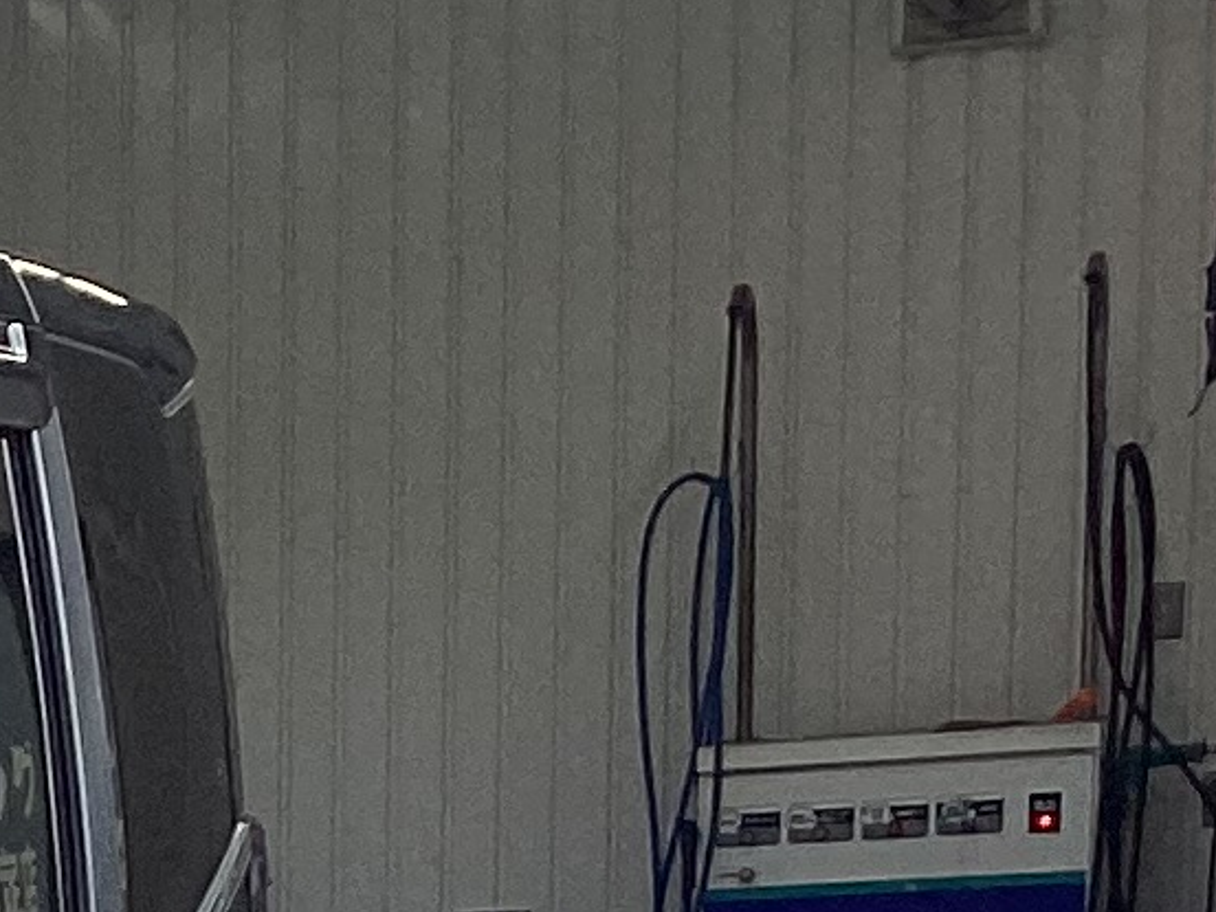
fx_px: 6430
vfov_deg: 7.5
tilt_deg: -14.4
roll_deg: +3.5
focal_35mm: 183
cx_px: -1695
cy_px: 2358
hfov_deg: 9.6
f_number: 2.4
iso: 25
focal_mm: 3.3
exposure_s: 1/293
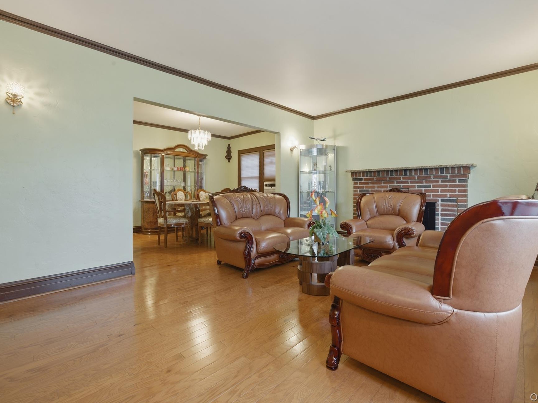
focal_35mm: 16
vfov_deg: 78.0
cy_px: 192
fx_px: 249
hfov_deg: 94.5
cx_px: 274
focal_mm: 14
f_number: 11
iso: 100
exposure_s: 1.6
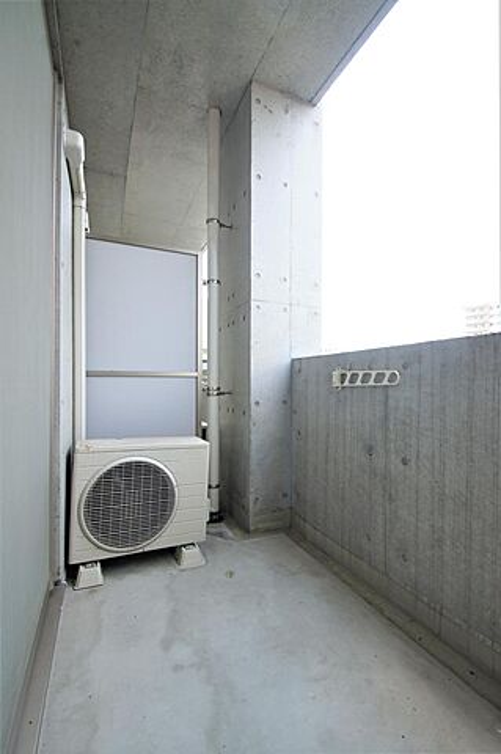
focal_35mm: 15
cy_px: 377
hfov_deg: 77.2
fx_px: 314
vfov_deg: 100.4
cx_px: 250
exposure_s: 1/80
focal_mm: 10
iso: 100
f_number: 5.6
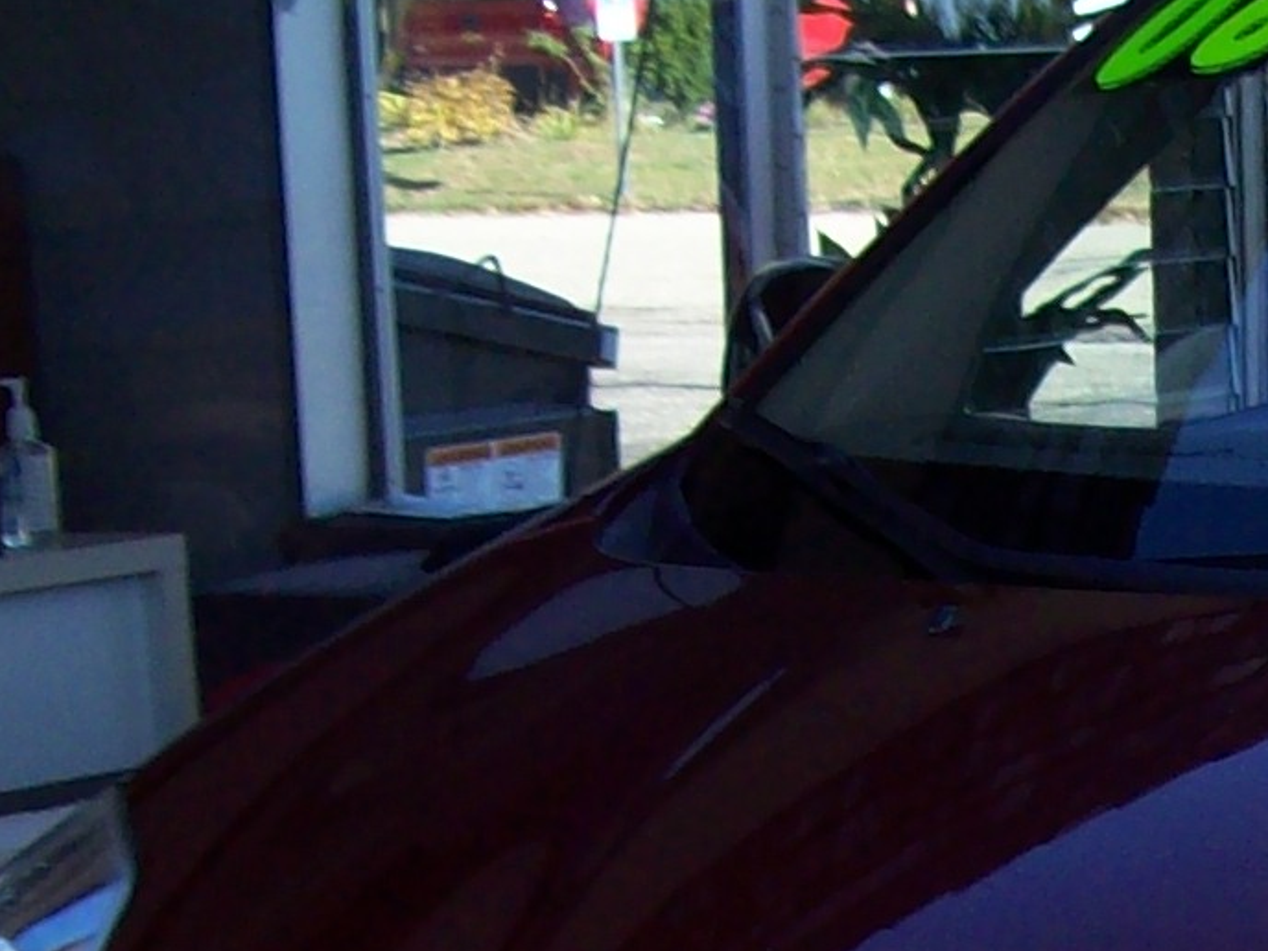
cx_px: 1607
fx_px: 5458
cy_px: 1274
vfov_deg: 9.8
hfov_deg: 12.9
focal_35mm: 149
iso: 80
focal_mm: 6
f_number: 2.7
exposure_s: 1/428
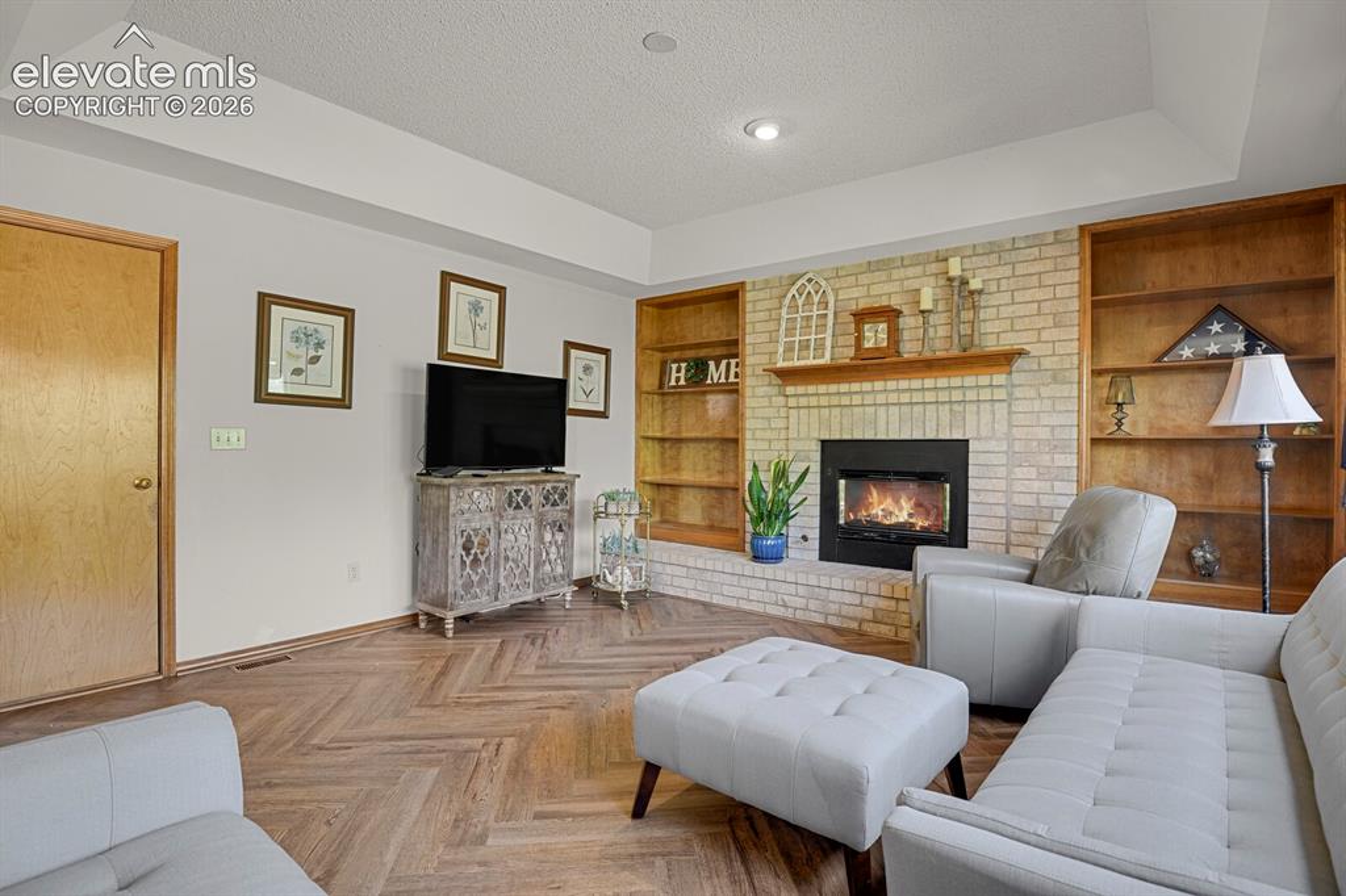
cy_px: 448
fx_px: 635
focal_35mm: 17
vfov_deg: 70.4
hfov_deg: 93.3
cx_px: 673
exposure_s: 3
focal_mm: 17
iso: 250
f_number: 6.3
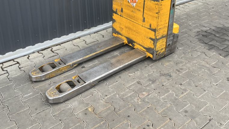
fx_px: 231
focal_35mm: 38
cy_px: 16
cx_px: 111
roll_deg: +1.0
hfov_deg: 52.8
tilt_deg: -23.6
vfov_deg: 30.0
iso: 50
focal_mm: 5.1
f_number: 1.6
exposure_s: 1/364
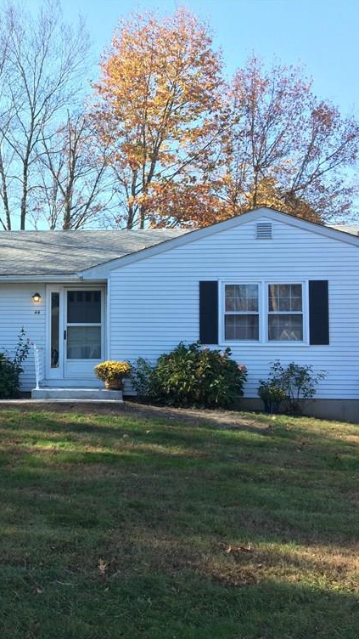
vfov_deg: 47.4
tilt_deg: +2.7
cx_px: 43
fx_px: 728
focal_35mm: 43
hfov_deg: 26.9
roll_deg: +0.7
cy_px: 324
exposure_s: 1/267
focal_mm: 4.15
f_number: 2.2
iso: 25
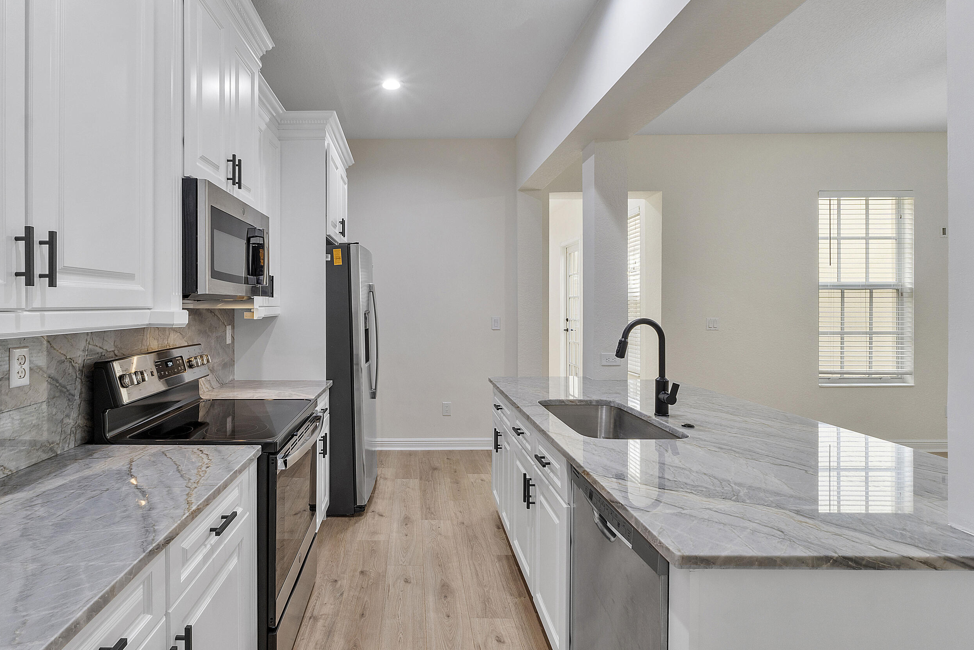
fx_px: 487
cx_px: 414
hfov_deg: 89.4
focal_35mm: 18
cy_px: 310
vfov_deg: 67.4
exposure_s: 1/3
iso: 160
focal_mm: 10
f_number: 11
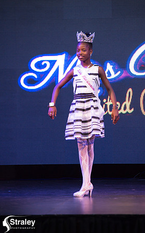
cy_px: 116
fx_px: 1209
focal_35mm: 191
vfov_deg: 11.0
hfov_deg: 6.9
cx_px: 77
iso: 3200
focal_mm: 185
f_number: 5
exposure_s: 1/200
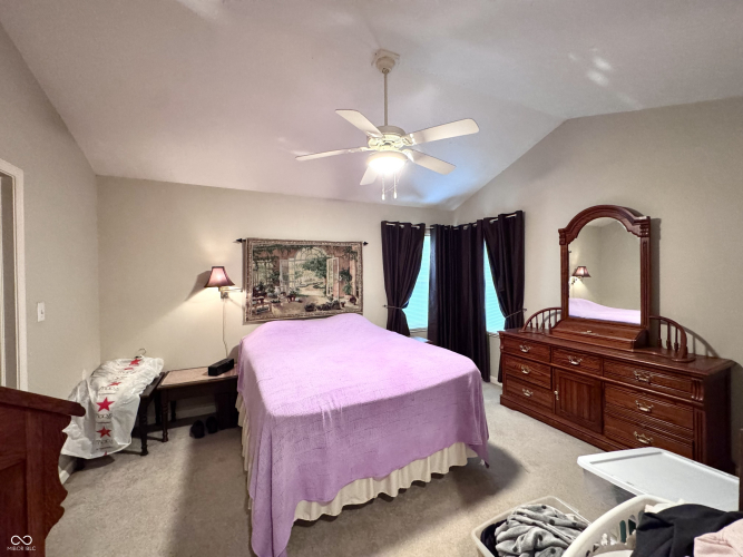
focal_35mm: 14
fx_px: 300
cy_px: 278
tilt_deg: -1.0
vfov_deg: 85.7
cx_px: 372
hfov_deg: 102.1
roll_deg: +0.8
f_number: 2.2
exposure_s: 1/60
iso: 800
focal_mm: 2.22
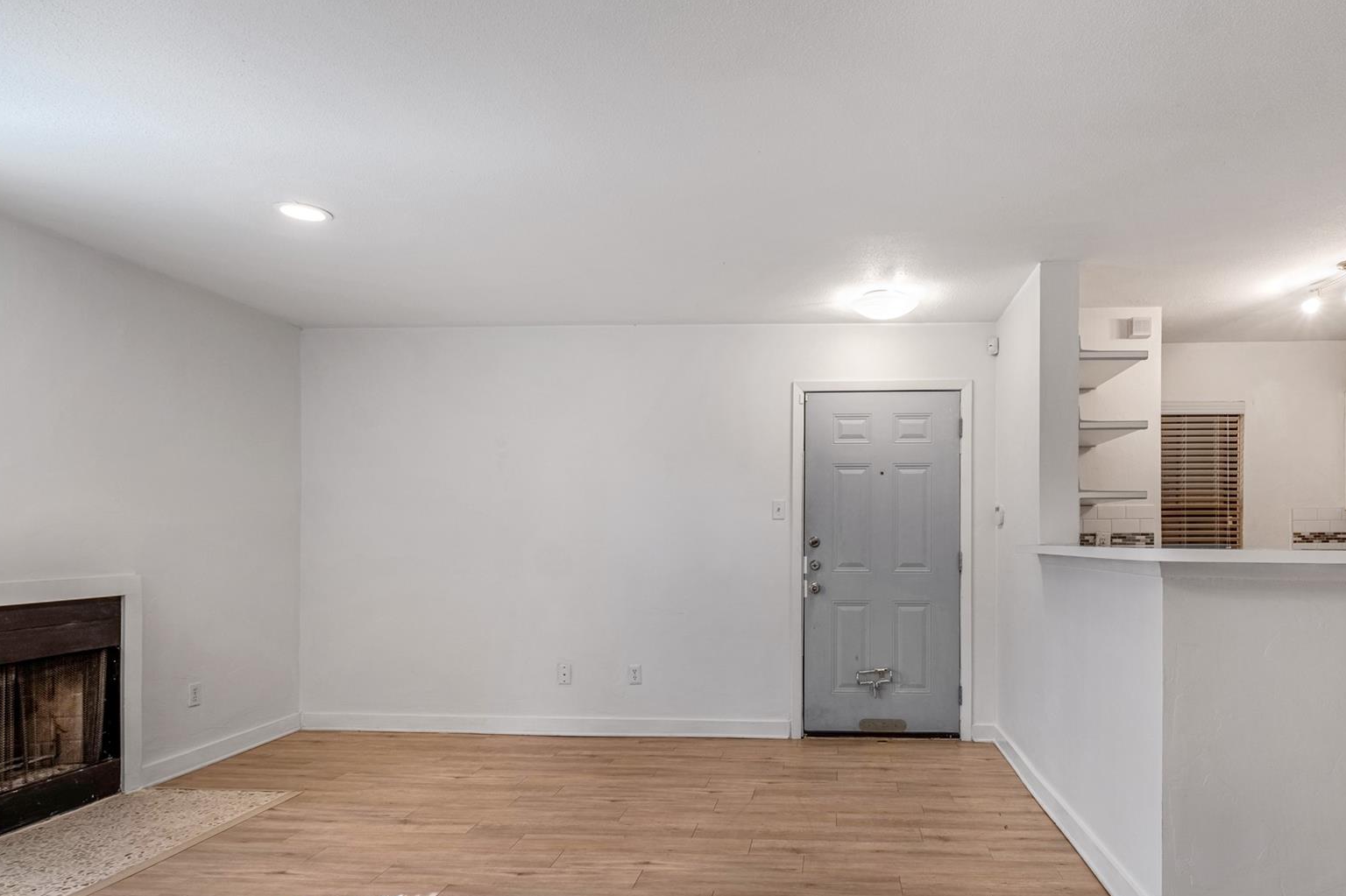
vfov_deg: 61.5
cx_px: 790
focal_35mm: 20
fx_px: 747
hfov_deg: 83.2
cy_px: 526
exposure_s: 1/125
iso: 160
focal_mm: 10
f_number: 8
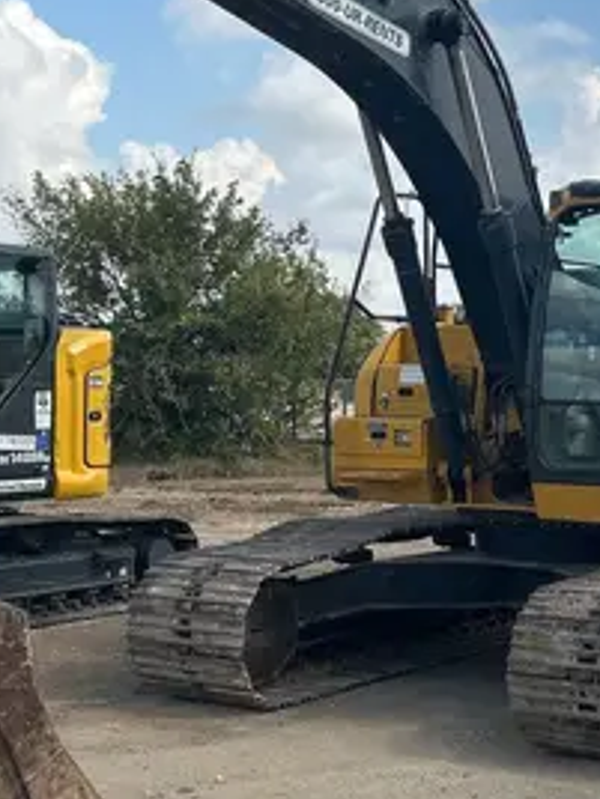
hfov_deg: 20.7
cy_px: 309
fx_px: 1641
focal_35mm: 71
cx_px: 343
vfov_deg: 27.3
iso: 50
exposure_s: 1/4831
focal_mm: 5.7
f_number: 1.5
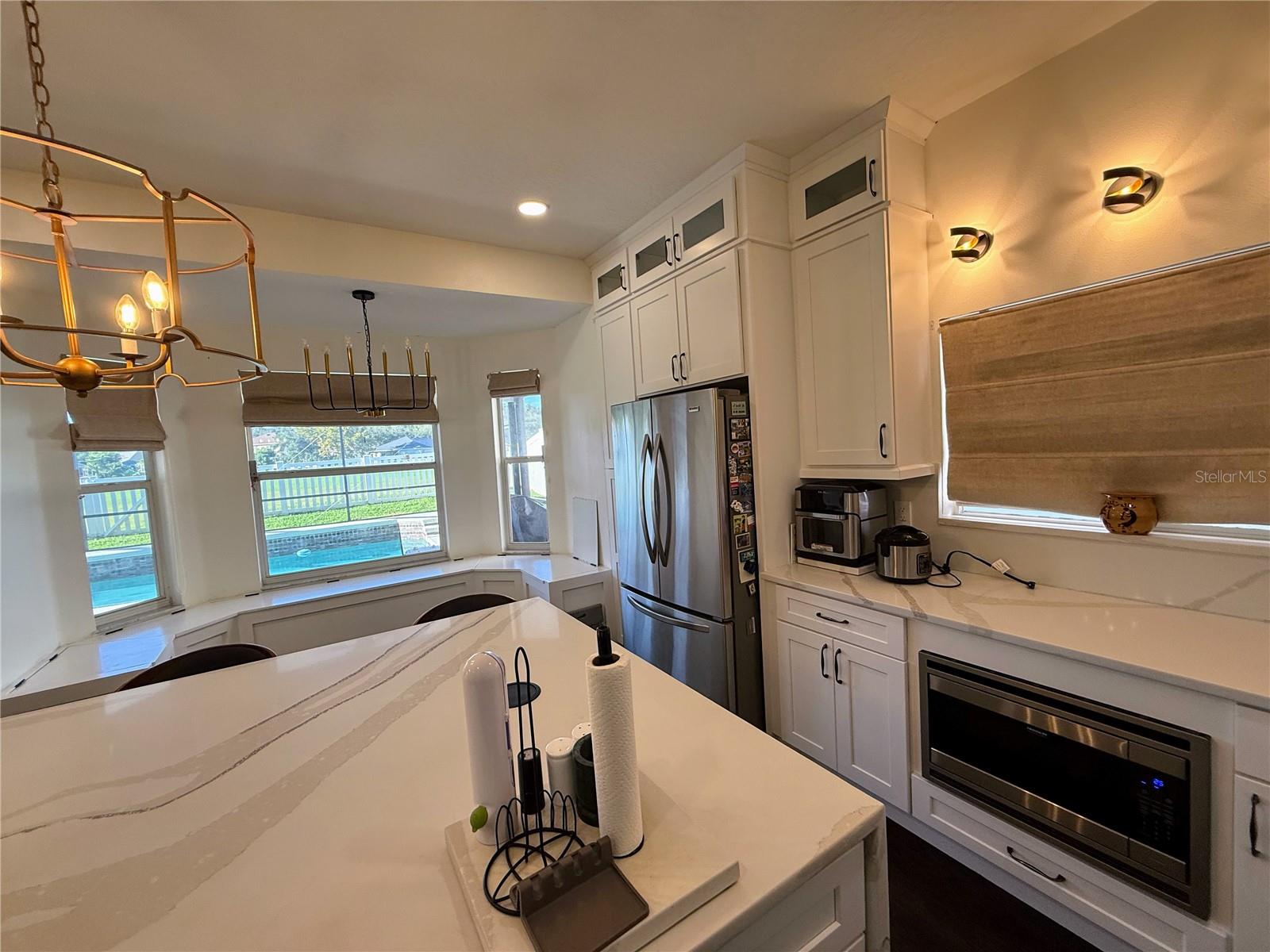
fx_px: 514
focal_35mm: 14
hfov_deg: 102.1
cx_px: 635
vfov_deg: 85.7
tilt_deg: -1.8
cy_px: 476
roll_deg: +2.9
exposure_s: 1/120
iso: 125
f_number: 2.2
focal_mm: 2.22
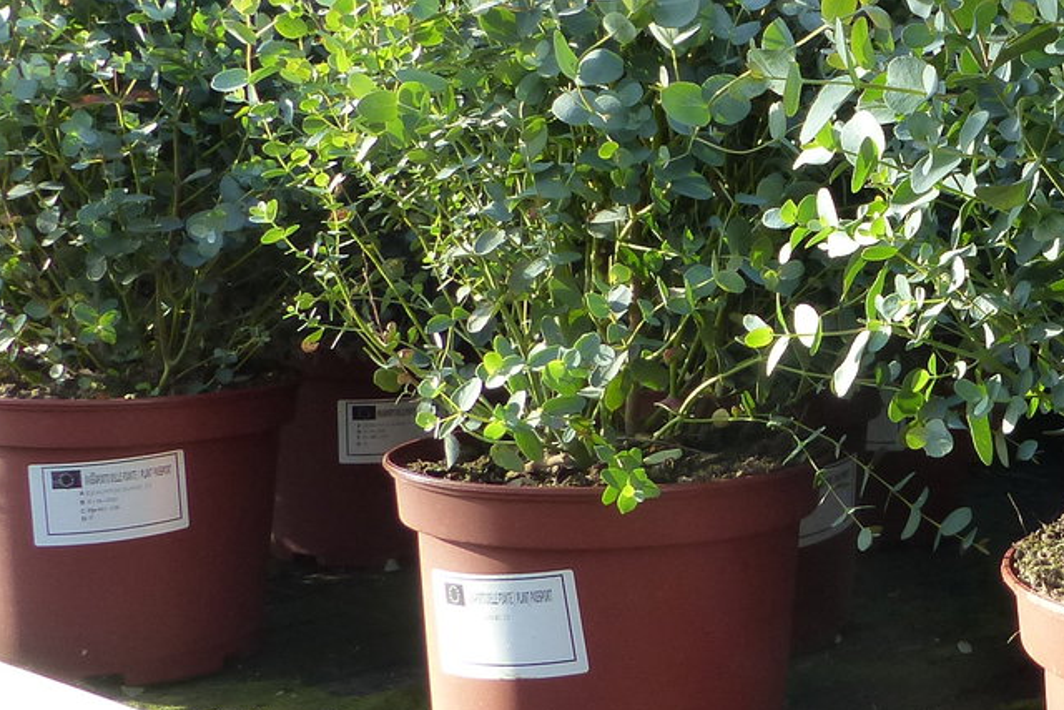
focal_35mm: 65
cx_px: 1021
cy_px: 173
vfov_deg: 20.8
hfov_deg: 29.3
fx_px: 1921
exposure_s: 1/125
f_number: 3.5
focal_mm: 4.5
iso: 160
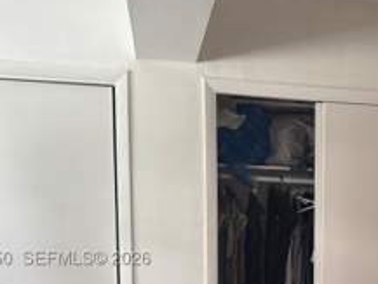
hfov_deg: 34.3
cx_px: 334
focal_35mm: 53
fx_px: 579
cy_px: 261
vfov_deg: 26.5
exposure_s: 1/60
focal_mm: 6.76
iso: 320
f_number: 1.78
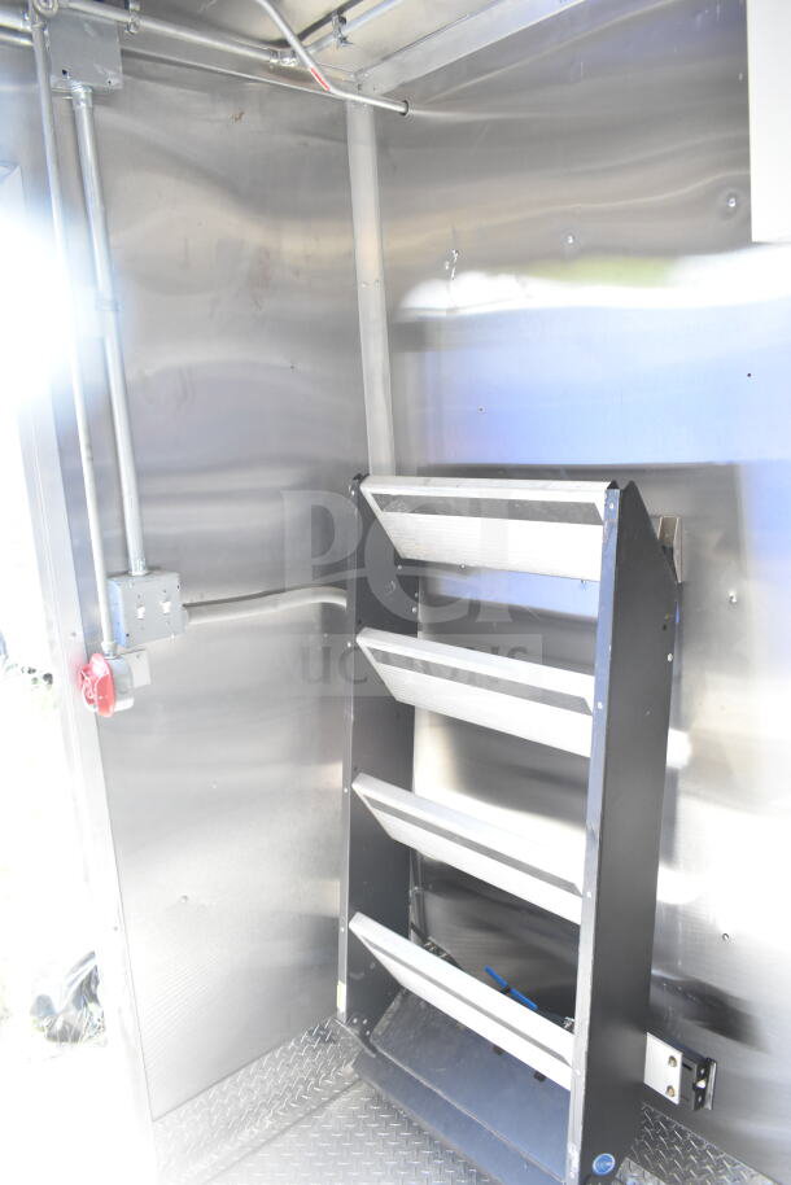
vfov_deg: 67.4
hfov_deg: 48.0
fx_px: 889
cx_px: 396
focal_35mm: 27
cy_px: 592
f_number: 5
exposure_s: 1/100
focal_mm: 18
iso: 1600
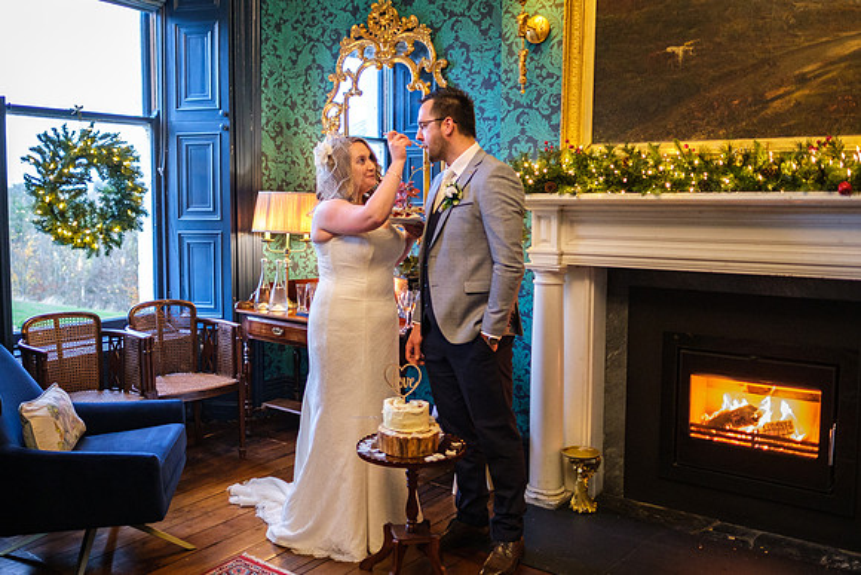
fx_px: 763
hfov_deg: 58.8
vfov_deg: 41.2
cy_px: 268
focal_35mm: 32
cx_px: 390
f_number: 1.6
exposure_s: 1/125
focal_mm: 16
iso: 2000
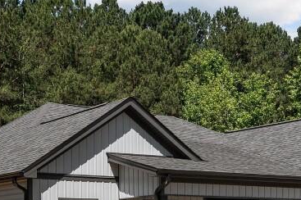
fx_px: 735
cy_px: 235
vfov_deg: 15.0
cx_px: 162
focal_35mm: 88
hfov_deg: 23.1
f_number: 6.3
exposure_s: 1/500
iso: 100
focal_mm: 10.26
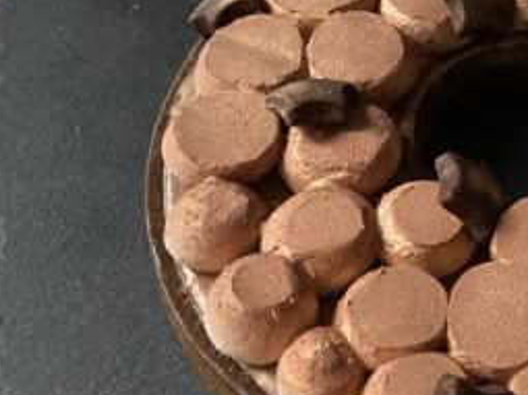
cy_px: 163
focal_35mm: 68
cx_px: 508
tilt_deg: -52.1
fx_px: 1037
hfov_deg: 27.2
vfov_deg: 21.6
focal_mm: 4.25
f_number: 1.8
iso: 800
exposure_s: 1/25
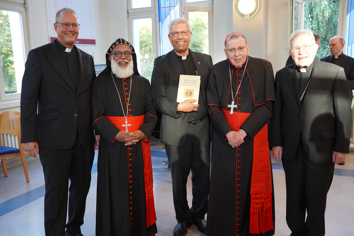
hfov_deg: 54.4
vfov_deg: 37.9
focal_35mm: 35
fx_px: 344
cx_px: 177
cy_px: 118
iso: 2500
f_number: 4
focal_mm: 35
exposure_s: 1/160
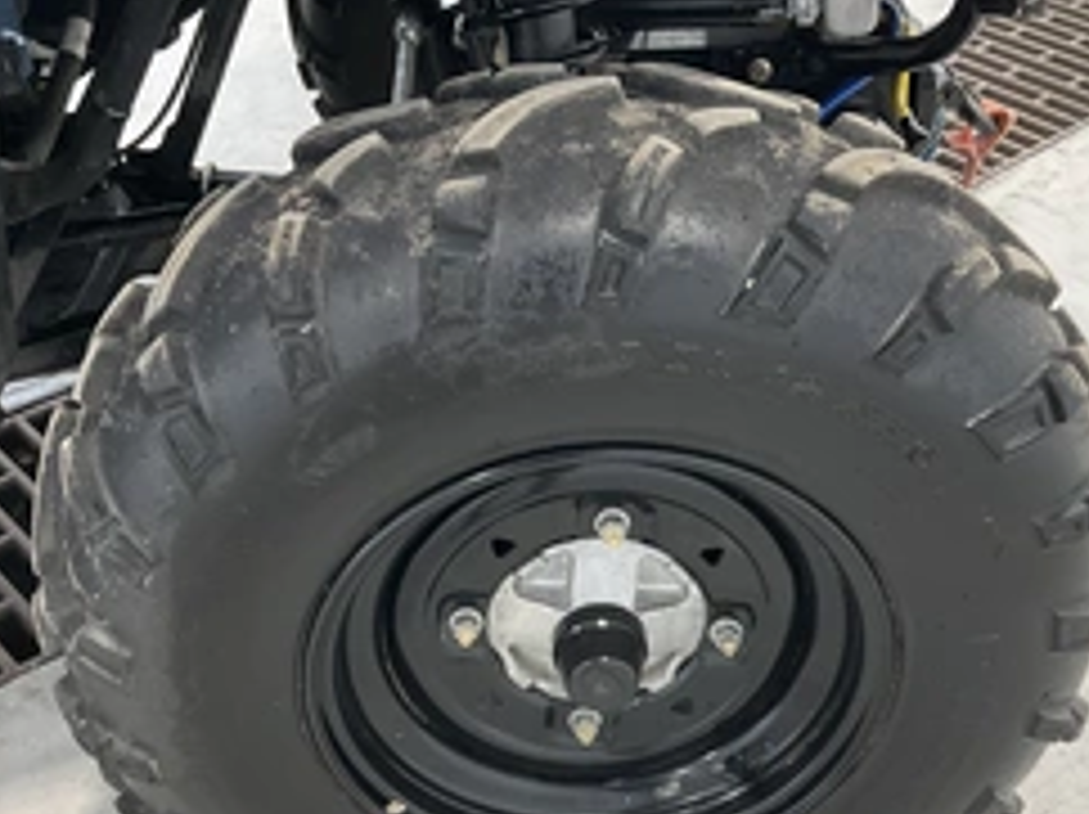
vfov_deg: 30.1
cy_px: 513
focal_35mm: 48
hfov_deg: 39.6
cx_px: 621
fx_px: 1509
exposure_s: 1/60
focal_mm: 3
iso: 80
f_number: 1.8
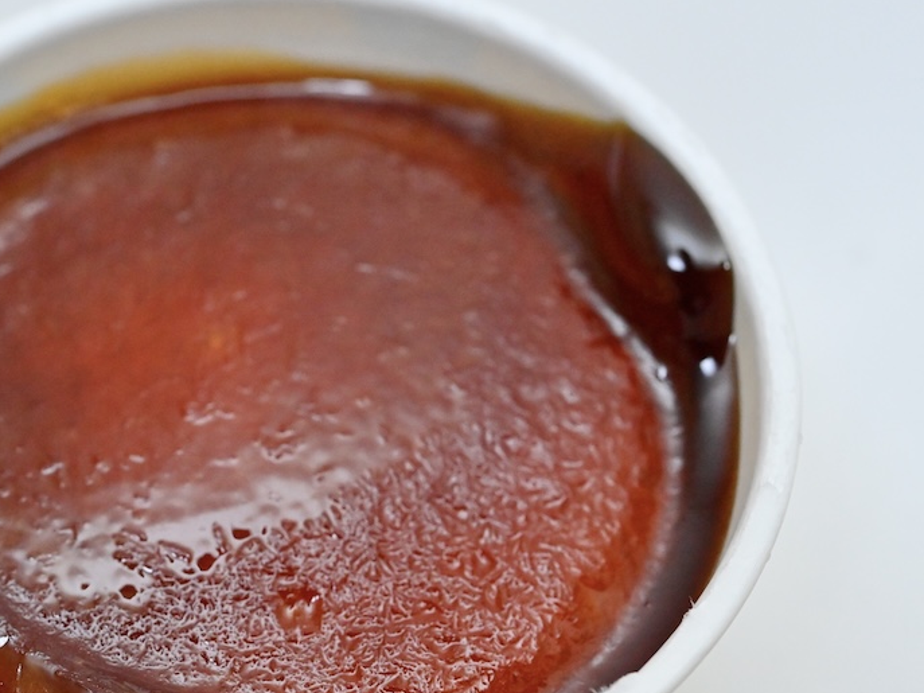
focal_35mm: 84
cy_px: 419
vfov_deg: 17.5
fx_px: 2242
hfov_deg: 23.2
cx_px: 285
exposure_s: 1/200
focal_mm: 60
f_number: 10
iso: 6400
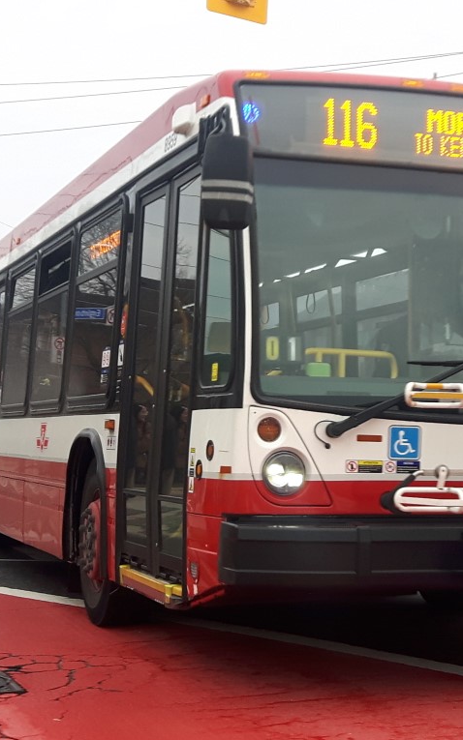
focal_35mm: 44
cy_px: 370
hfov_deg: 28.8
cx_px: 350
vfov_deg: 45.3
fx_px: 888
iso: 40
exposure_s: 1/189
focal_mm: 3.7
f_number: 1.9
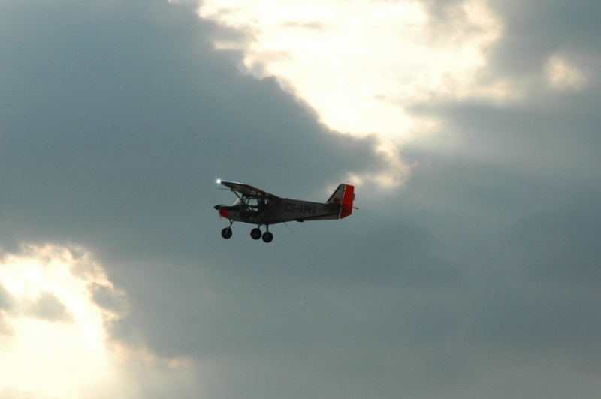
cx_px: 300
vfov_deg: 13.0
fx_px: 1751
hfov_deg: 19.5
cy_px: 200
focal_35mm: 105
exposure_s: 1/640
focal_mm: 70
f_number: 13
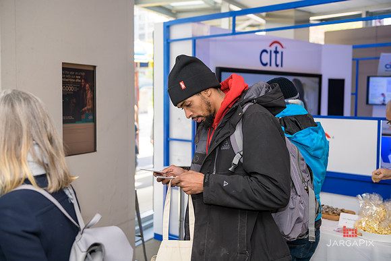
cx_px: 196
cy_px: 130
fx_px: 521
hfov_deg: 41.1
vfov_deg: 28.1
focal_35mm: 48
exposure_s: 1/125
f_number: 3.2
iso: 200
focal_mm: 48
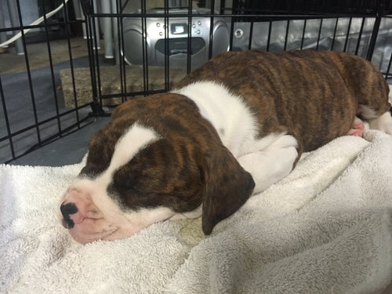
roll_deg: -1.8
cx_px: 196
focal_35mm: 29
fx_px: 328
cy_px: 147
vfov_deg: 48.2
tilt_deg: -24.7
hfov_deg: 61.7
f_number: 2.2
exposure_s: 1/24
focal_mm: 4.15
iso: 250
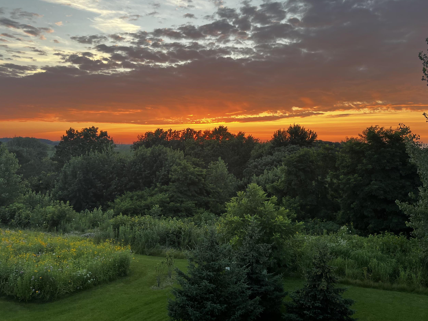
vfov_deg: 44.0
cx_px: 213
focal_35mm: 32
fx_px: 396
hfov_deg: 56.8
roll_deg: -1.2
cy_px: 130
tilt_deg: +2.2
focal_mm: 5.7
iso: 32
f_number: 1.5
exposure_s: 1/135
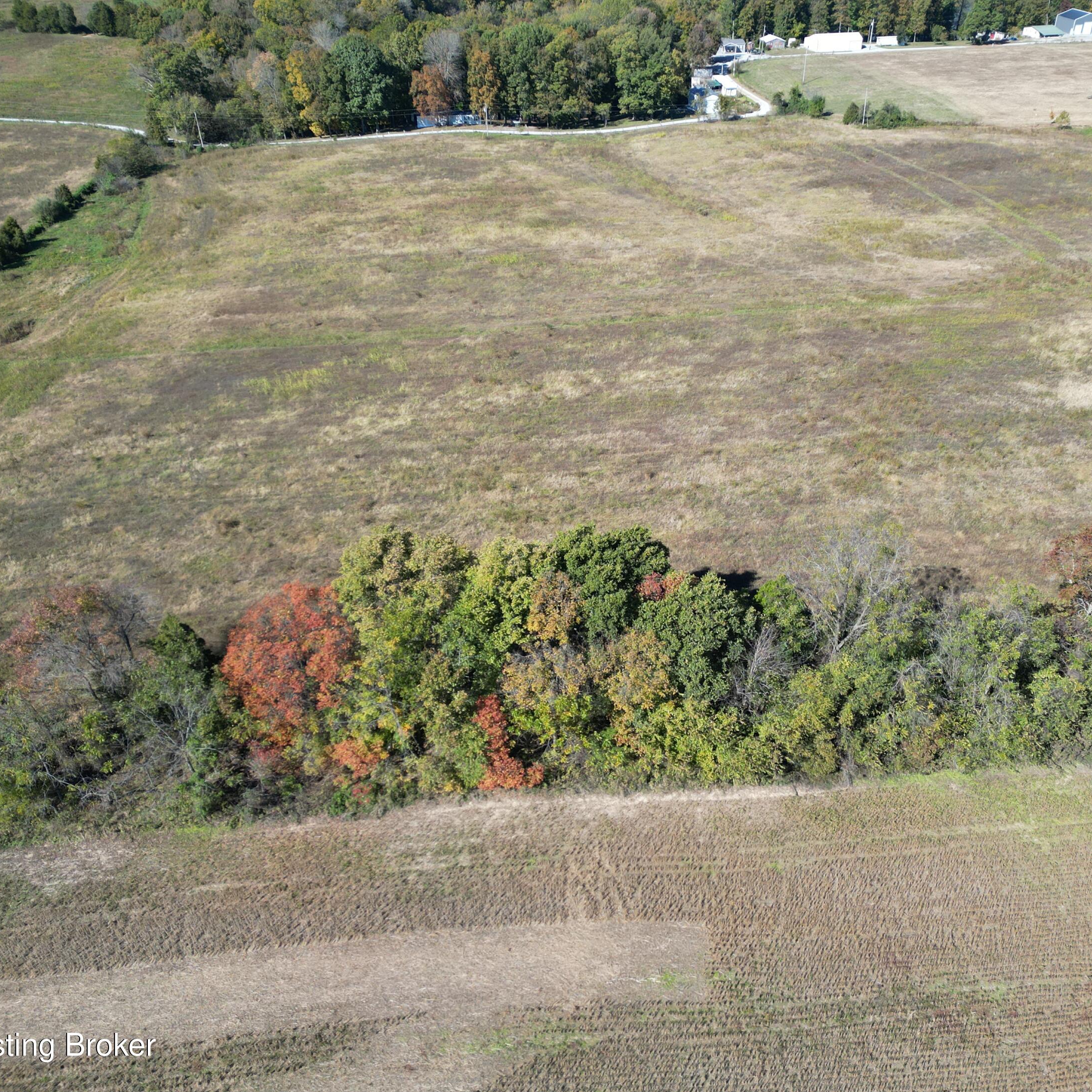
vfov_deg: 55.6
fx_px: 1035
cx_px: 608
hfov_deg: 55.5
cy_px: 536
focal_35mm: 29
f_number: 1.7
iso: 100
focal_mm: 6.72
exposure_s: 1/1250
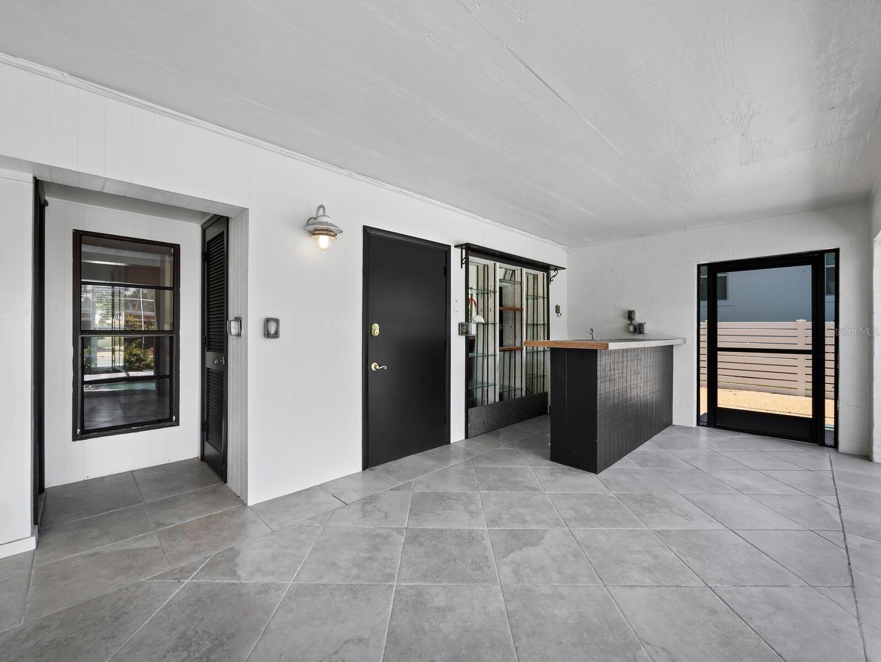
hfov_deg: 102.0
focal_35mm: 14
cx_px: 440
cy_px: 331
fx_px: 356
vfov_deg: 85.7
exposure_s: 1/25
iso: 320
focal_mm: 7
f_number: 11
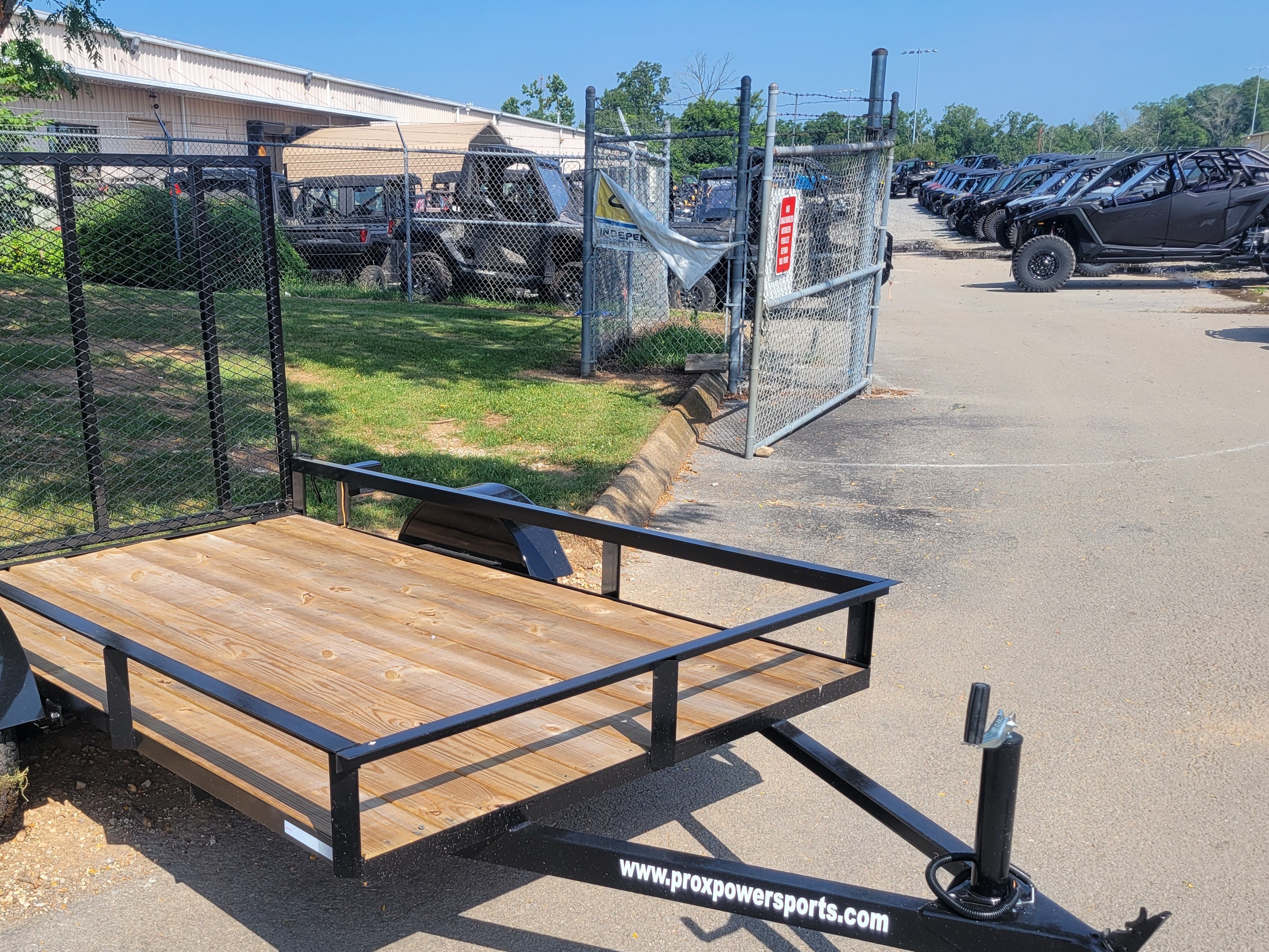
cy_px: 615
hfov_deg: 49.3
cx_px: 430
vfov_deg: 38.3
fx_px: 1356
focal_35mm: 37
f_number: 1.8
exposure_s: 1/1672
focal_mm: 5.4
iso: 40
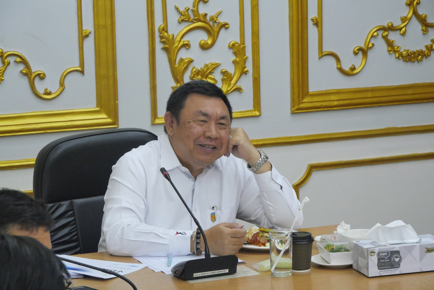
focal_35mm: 124
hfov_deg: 16.5
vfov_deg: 11.1
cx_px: 217
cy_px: 145
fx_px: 1496
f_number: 5.6
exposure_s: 1/60
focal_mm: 60
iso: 3200
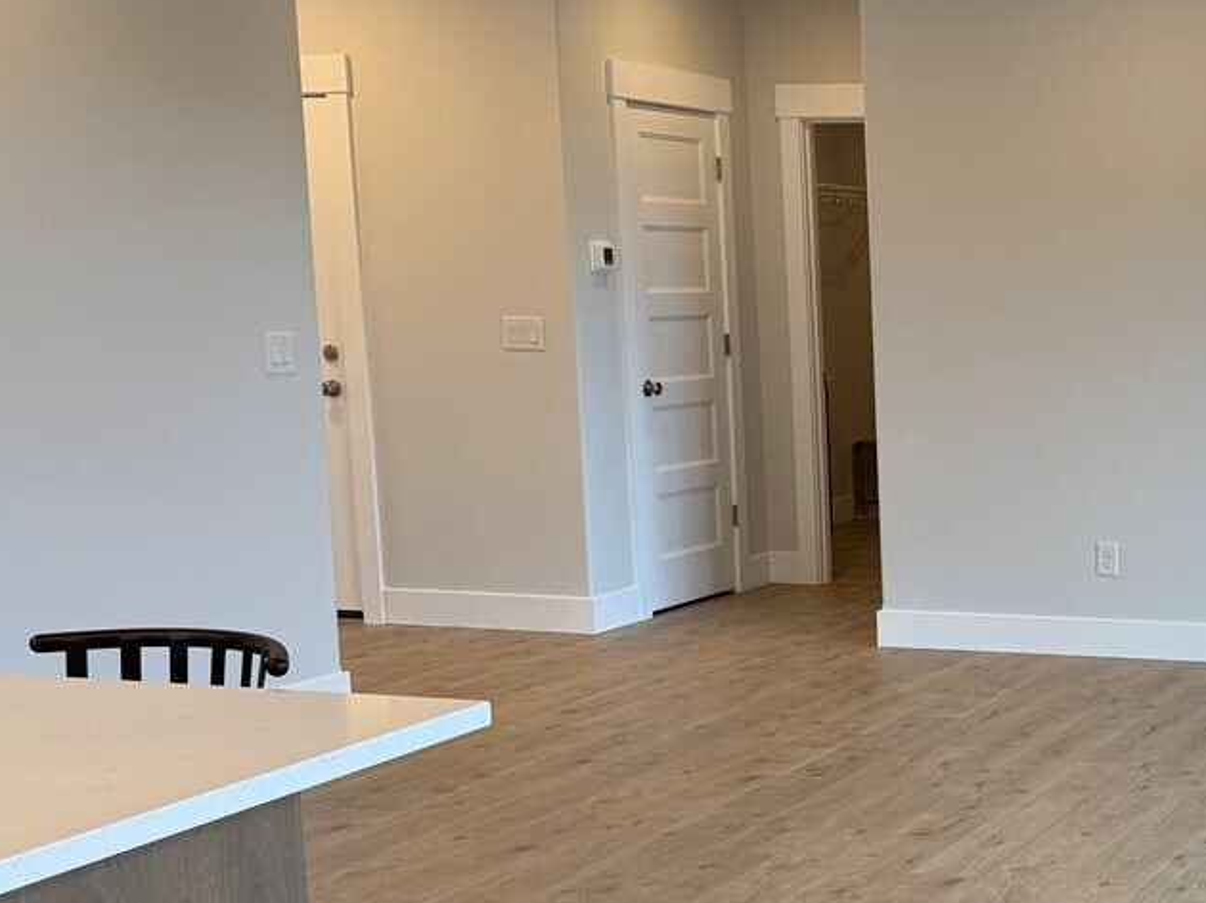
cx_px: 1250
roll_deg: -0.2
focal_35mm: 61
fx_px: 2124
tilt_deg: -9.7
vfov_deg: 23.9
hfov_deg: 29.3
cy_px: 612
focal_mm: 6.76
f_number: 1.78
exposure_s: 1/120
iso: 125
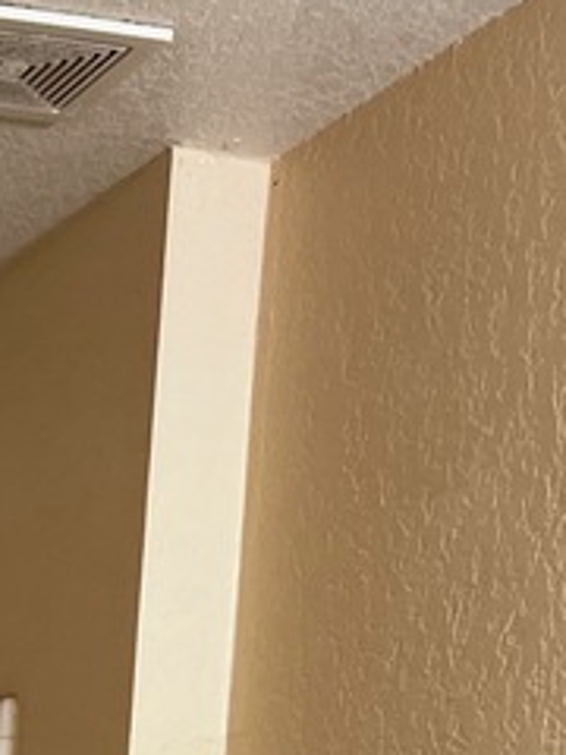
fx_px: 2551
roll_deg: -2.5
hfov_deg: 11.9
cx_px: -346
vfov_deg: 13.8
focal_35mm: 117
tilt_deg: -6.0
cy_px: 1586
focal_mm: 5.7
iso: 125
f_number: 1.5
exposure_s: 1/120
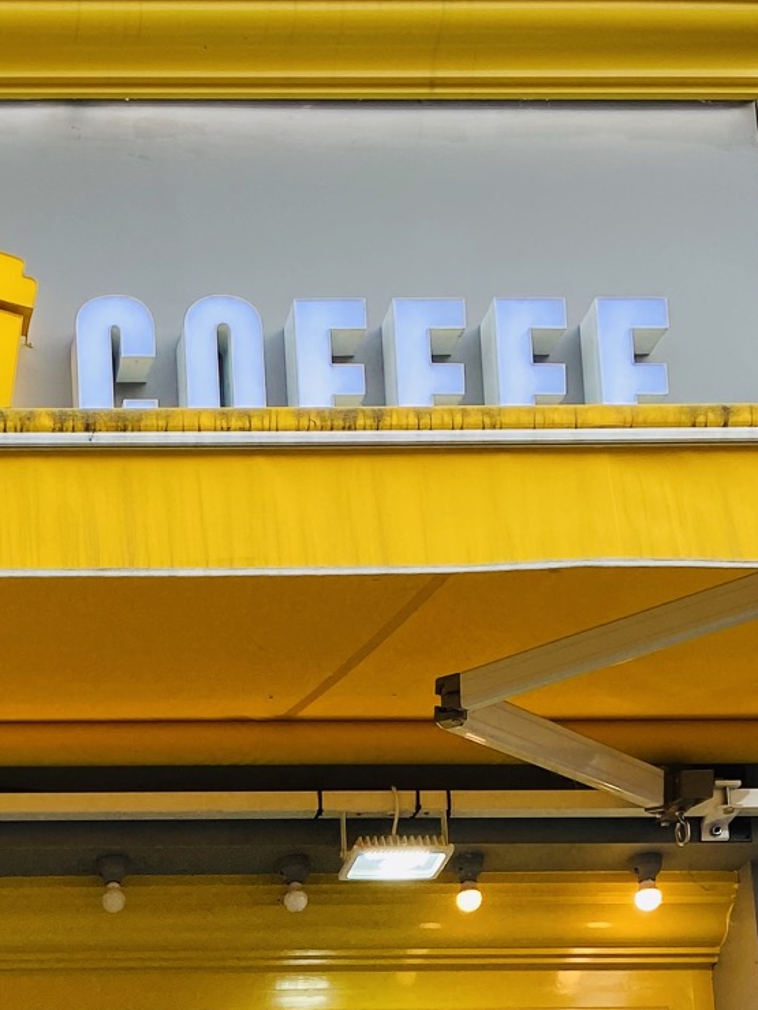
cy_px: 1391
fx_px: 2102
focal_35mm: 72
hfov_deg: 18.9
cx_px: -231
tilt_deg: +11.1
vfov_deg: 23.2
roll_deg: +0.6
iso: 32
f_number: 1.8
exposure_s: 1/243
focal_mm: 4.25
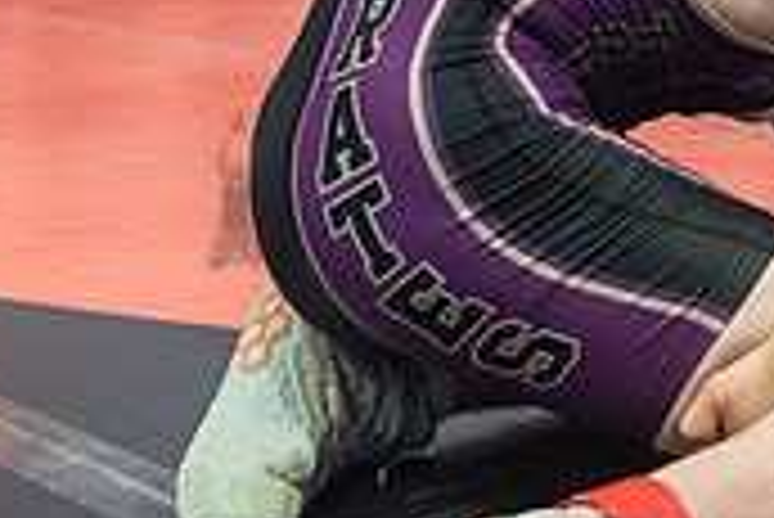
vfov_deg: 11.5
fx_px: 2539
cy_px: -29
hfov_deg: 16.9
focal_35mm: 118
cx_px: 814
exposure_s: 1/400
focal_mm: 35
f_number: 4
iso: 8000
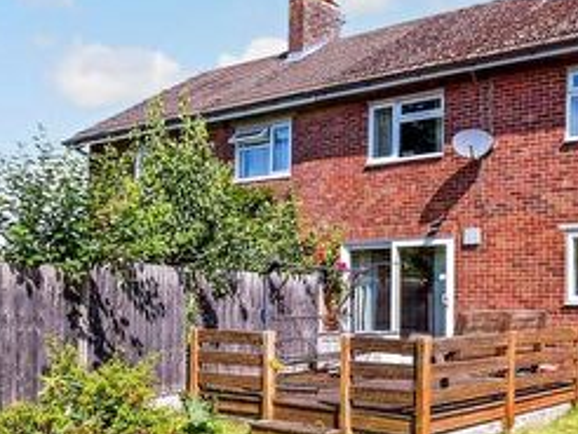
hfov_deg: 42.3
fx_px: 685
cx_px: 510
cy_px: 292
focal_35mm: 41
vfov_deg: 34.8
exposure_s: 1/1000
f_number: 8
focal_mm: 10
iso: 320
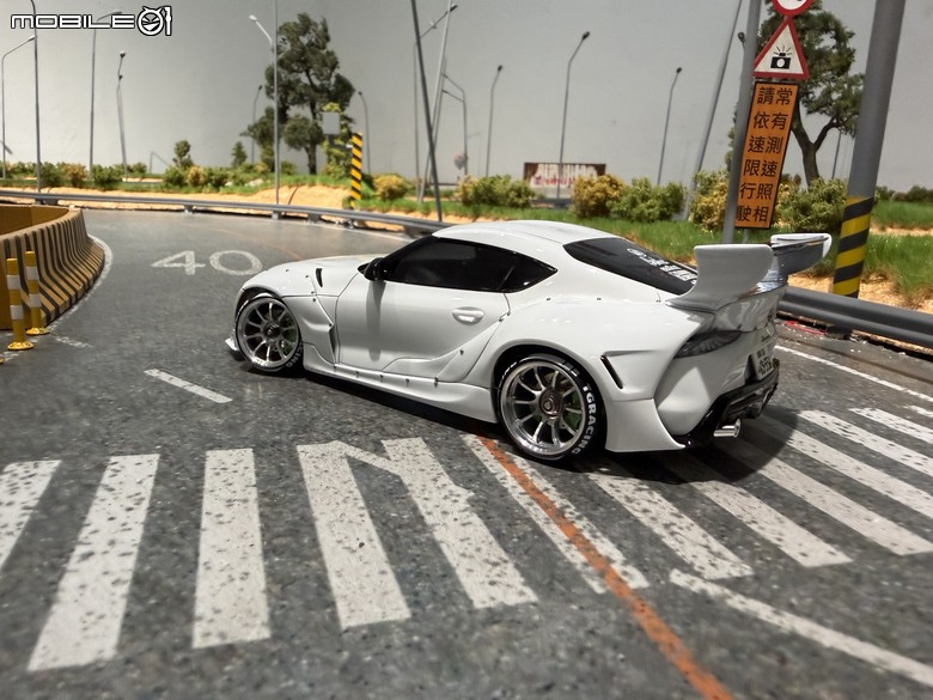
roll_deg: -1.7
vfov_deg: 56.8
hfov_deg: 71.6
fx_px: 647
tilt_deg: -15.6
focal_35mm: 24
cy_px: 350
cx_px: 466
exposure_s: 1/120
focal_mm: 2.22
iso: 250
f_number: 2.2
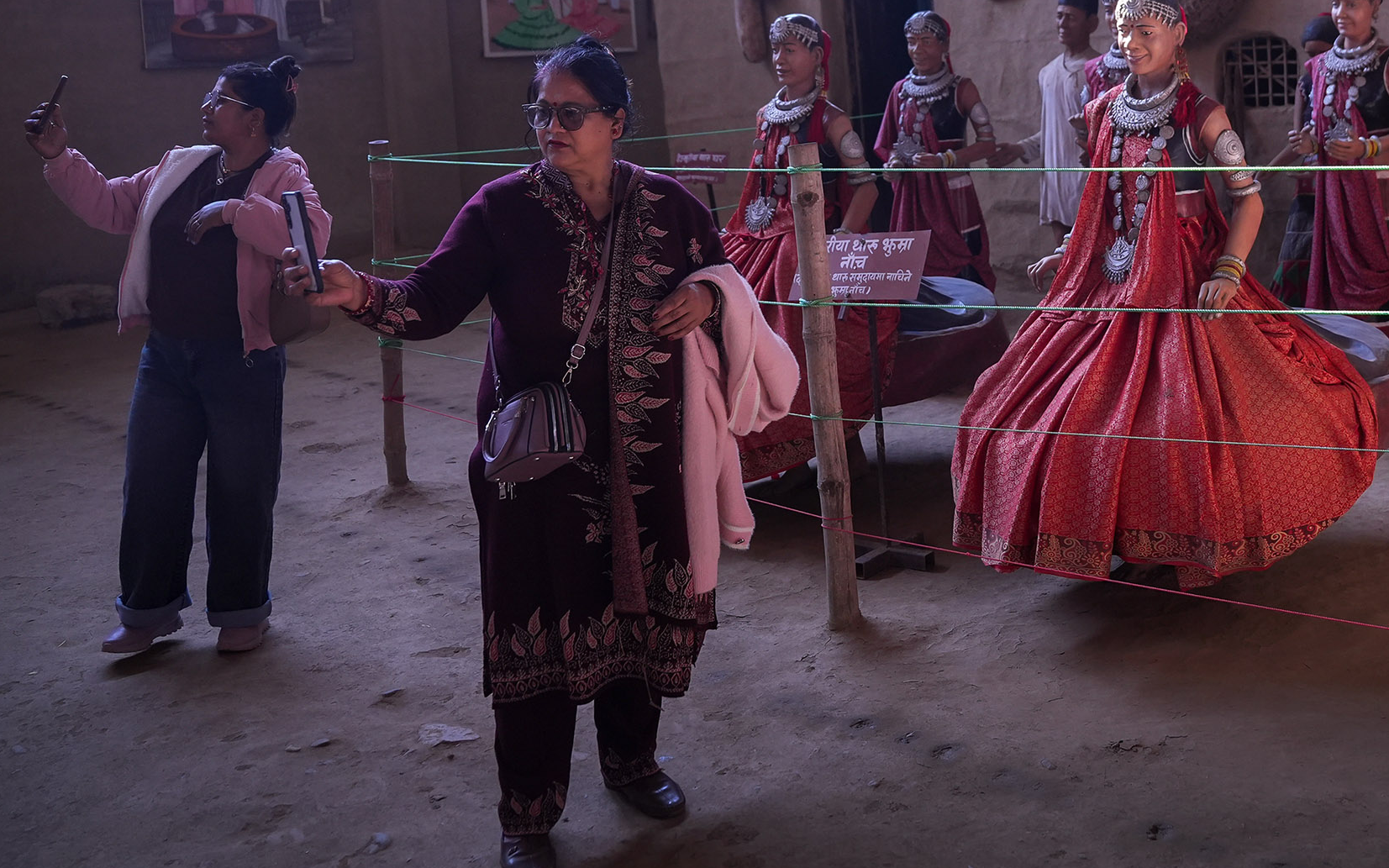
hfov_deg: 50.8
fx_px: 1401
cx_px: 1026
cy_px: 208
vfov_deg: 33.7
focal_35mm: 37
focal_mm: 24
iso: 1250
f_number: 3.2
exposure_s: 1/800
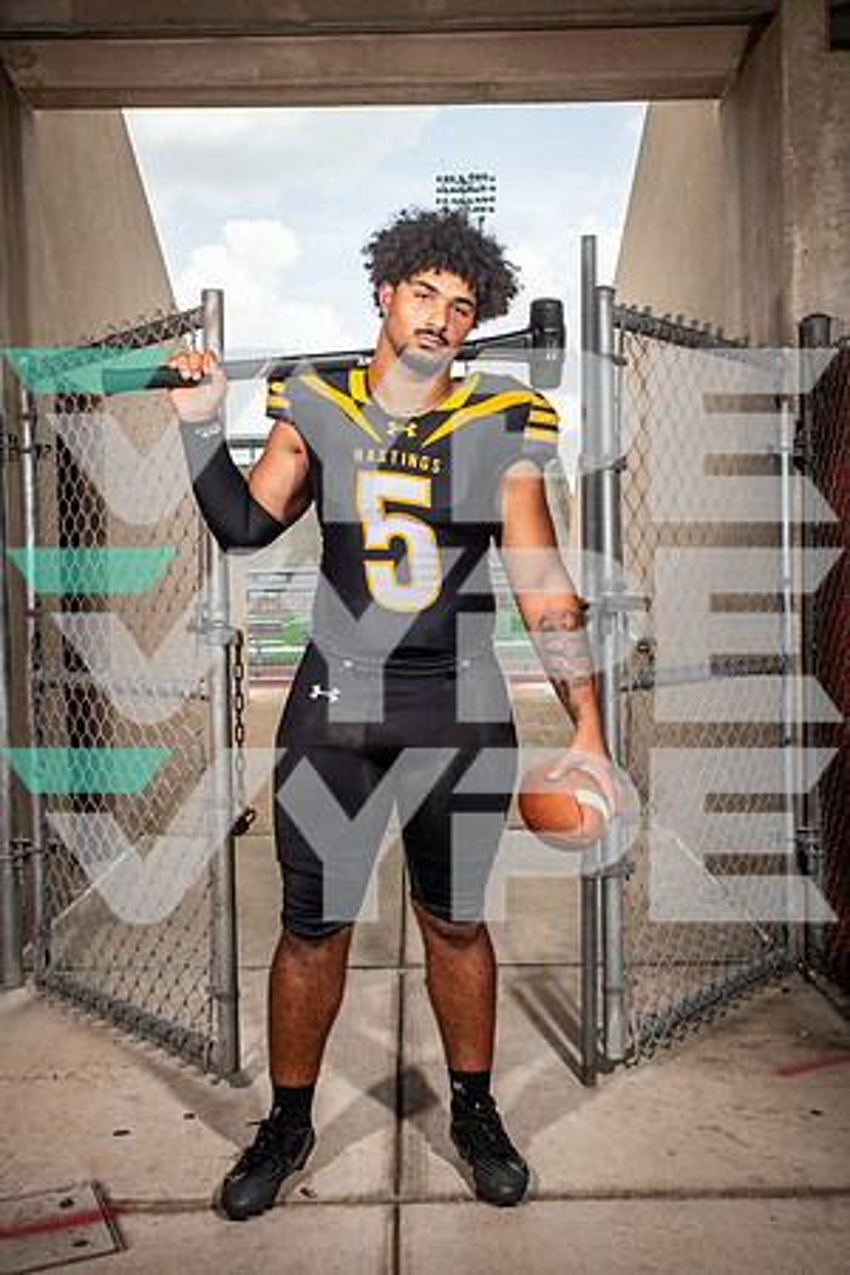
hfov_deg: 35.1
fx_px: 1346
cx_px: 425
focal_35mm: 38
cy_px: 638
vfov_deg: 50.7
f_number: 7.1
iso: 160
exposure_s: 1/400
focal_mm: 38
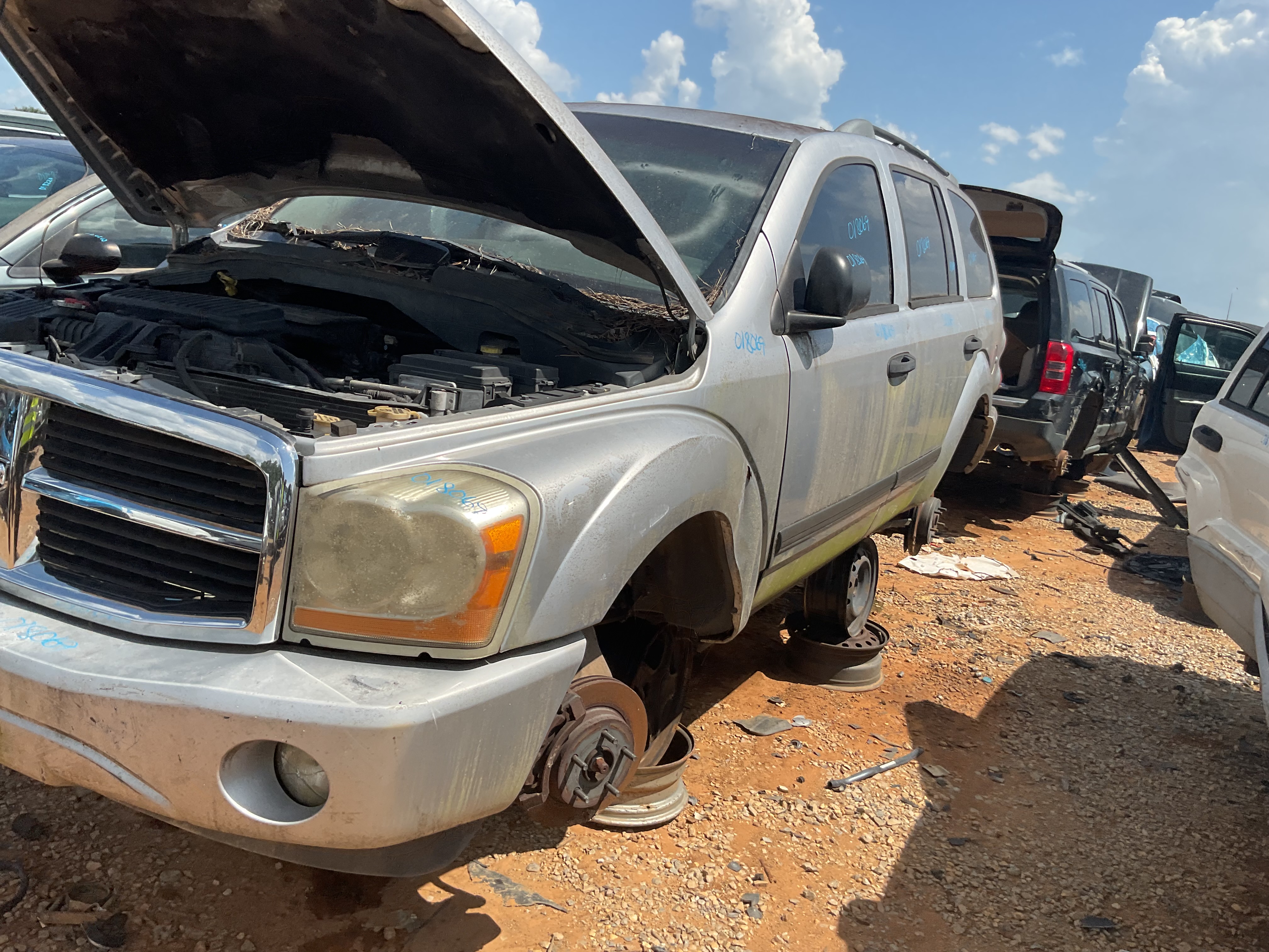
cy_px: 476
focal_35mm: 29
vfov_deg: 48.2
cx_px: 634
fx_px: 1063
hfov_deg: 61.7
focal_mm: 3
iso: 16
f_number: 1.8
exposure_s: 1/1912
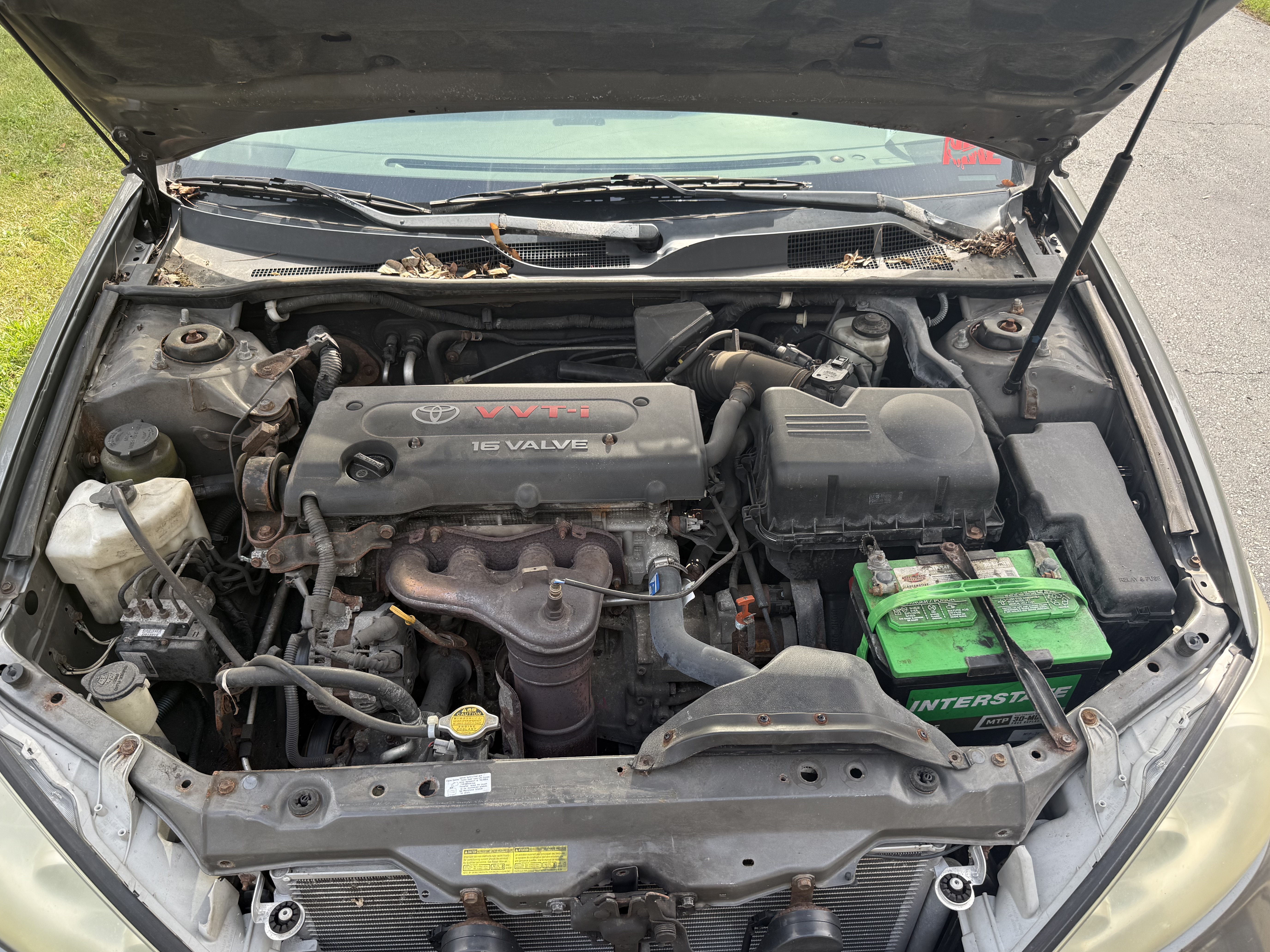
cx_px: 631
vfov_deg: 54.9
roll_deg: -4.3
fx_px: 917
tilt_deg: -43.2
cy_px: 491
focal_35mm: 25
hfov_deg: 69.4
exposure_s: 1/497
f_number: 1.78
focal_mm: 6.76
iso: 80
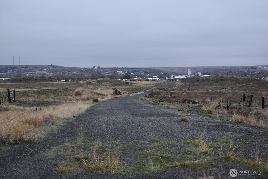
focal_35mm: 57
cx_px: 134
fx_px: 424
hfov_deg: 35.1
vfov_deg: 23.8
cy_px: 90
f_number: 5.6
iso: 250
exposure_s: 1/250
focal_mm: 38
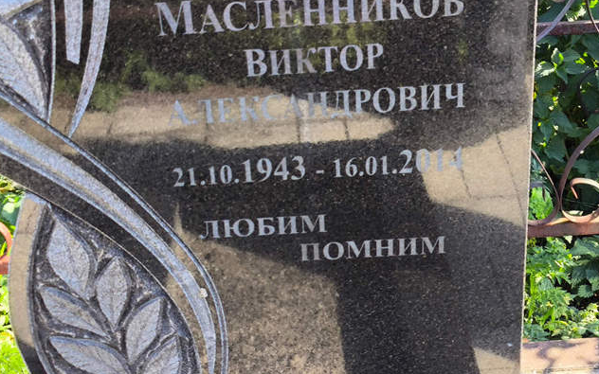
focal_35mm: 67
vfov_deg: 19.4
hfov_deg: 30.6
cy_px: 160
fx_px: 1094
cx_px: 329
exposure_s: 1/204
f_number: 1.7
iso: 50
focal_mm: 4.71
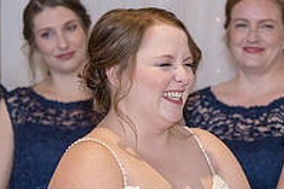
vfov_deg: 4.2
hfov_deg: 6.2
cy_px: 127
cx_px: 262
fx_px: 2605
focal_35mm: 330
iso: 2000
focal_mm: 100
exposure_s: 1/250
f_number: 4
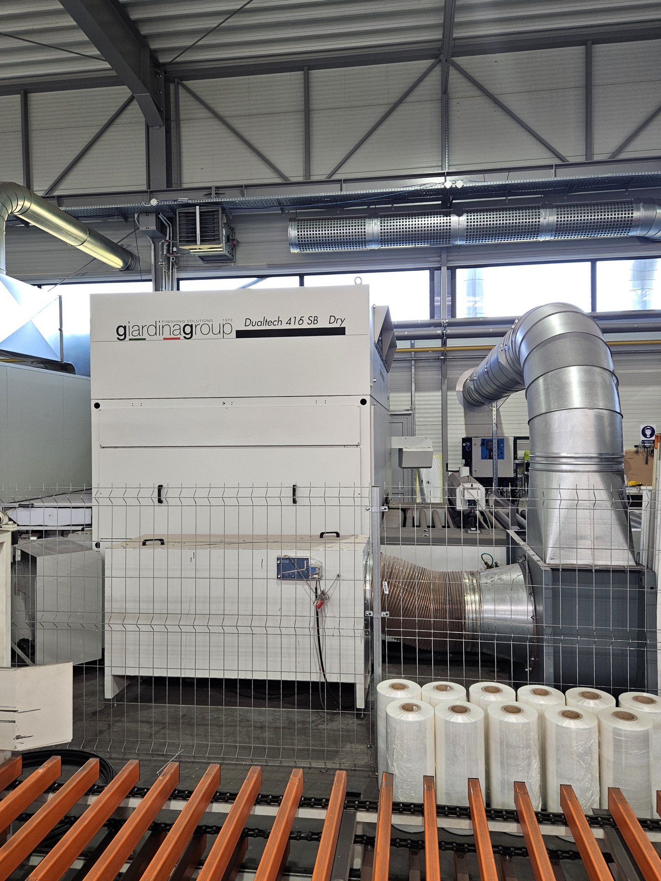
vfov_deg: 73.9
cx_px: 330
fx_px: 586
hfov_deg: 58.9
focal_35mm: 23
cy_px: 440
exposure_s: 1/100
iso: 125
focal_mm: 5.4
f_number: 1.8
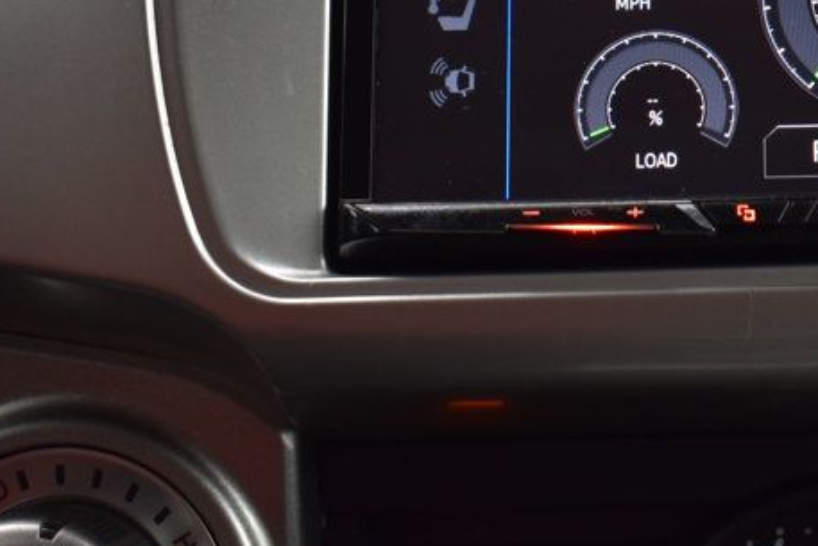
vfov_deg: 13.0
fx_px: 2366
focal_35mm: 104
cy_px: -30
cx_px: 839
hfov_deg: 19.0
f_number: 6.3
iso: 400
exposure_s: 1/20
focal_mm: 31
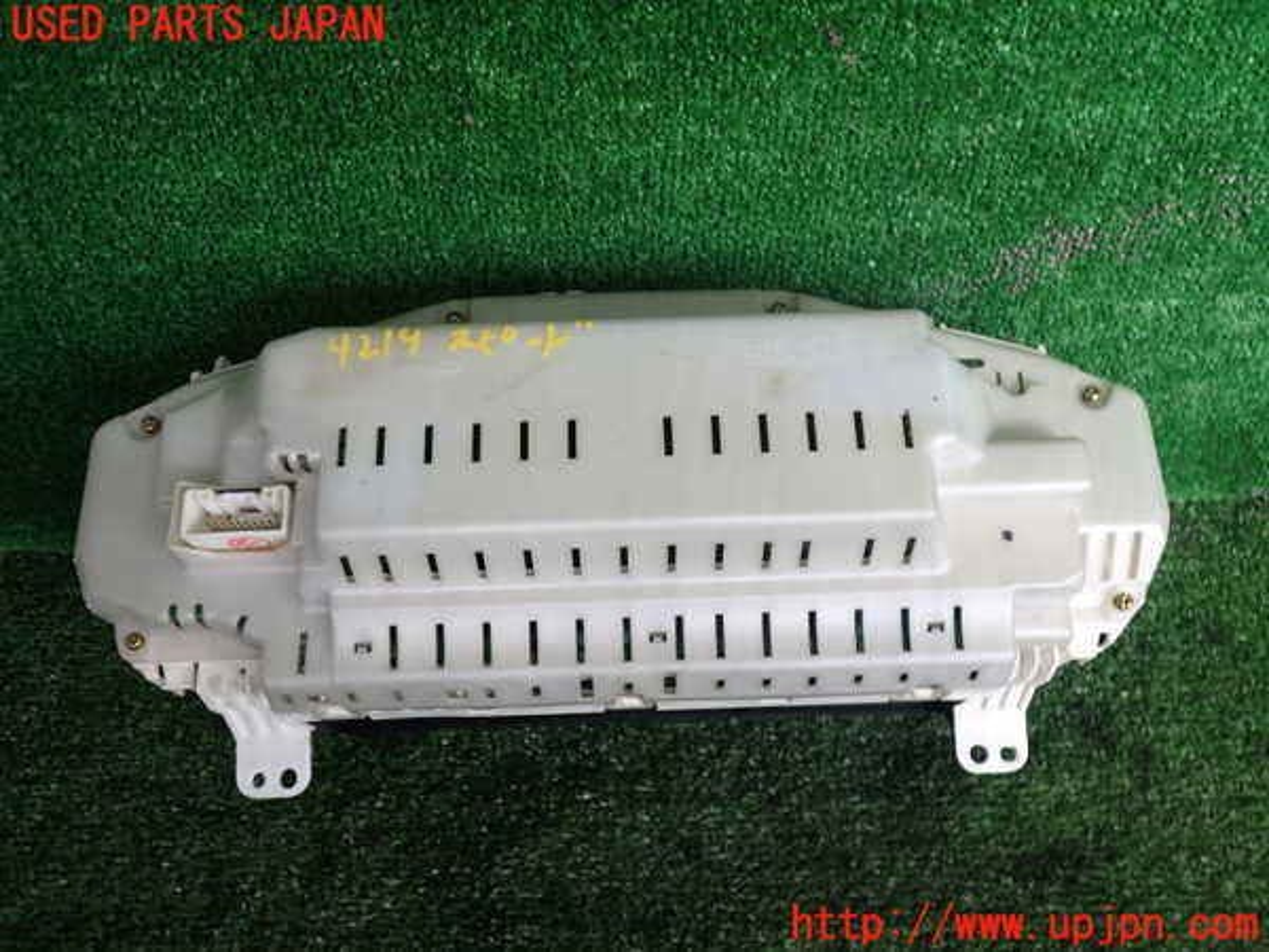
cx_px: 634
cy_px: 476
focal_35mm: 30
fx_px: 1100
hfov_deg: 60.0
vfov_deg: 46.8
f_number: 2.3
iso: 100
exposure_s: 1/125
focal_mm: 5.4
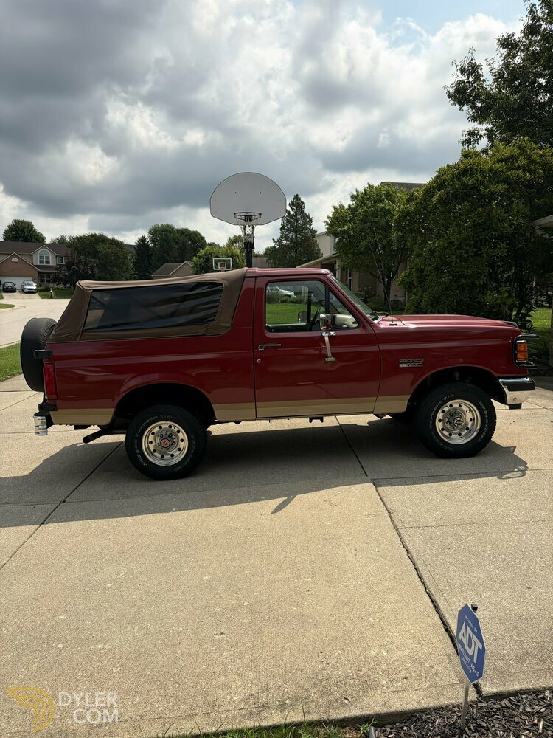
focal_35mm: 26
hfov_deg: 53.1
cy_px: 369
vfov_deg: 67.3
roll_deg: +0.3
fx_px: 554
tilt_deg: -4.7
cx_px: 276
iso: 64
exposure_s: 1/7813
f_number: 1.6
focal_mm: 5.96
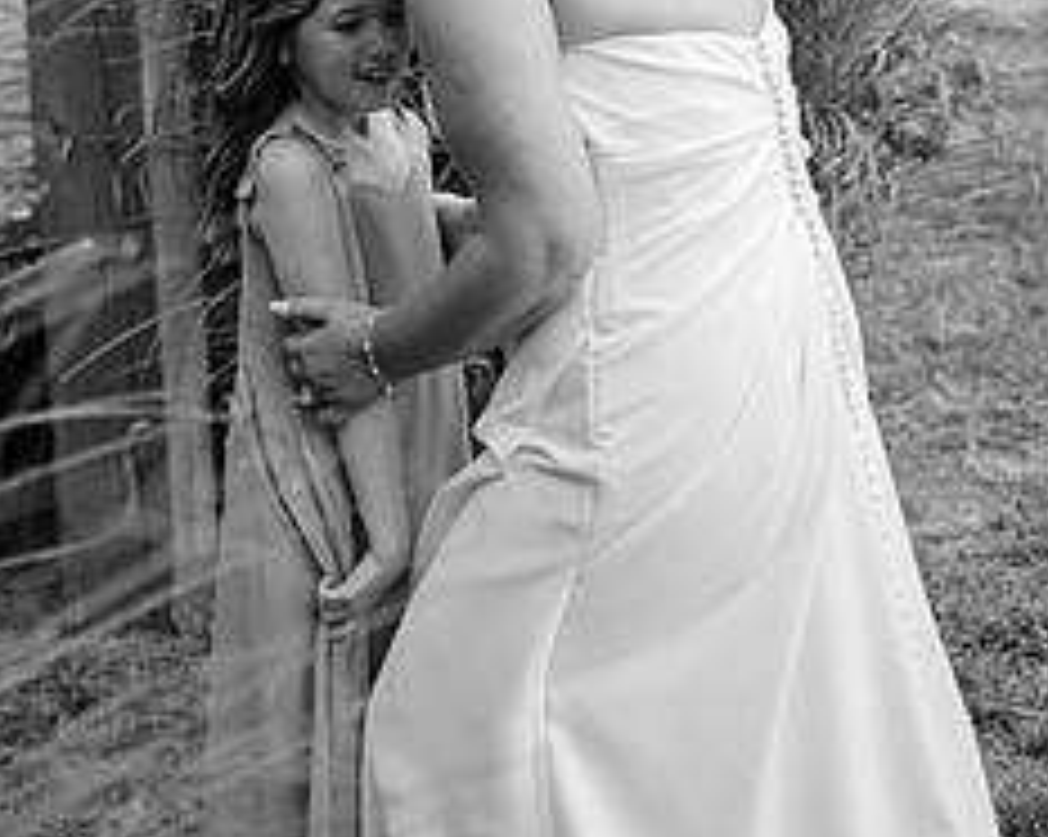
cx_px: 585
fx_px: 2696
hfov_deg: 22.0
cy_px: -9
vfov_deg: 17.2
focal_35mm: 87
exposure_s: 1/2500
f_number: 1.8
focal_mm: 32
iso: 1000
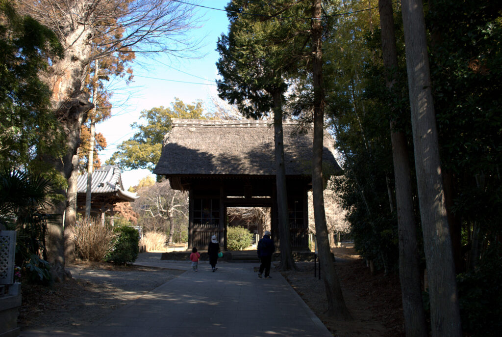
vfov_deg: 40.1
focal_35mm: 33
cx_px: 251
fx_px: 461
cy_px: 168
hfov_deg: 57.2
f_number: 5.6
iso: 160
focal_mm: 22
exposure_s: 1/125
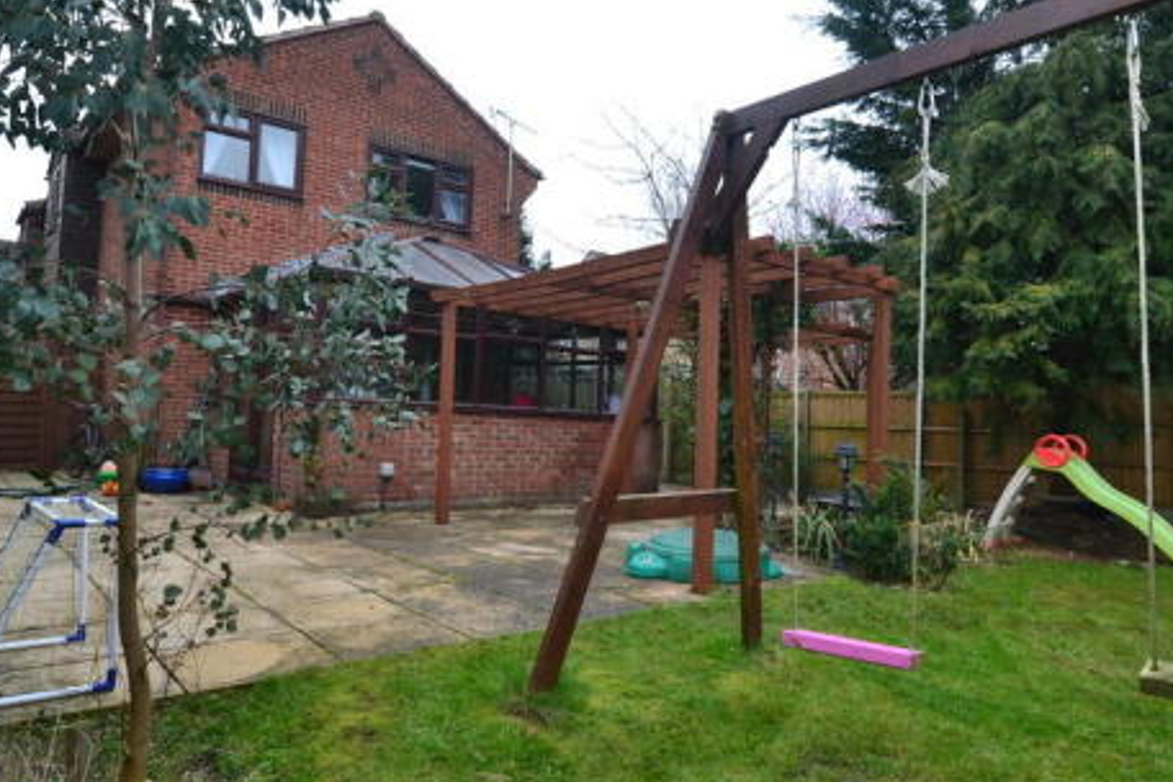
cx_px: 639
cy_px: 369
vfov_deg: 53.6
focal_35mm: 24
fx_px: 773
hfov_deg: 74.2
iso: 400
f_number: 9
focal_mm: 11
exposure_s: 1/100
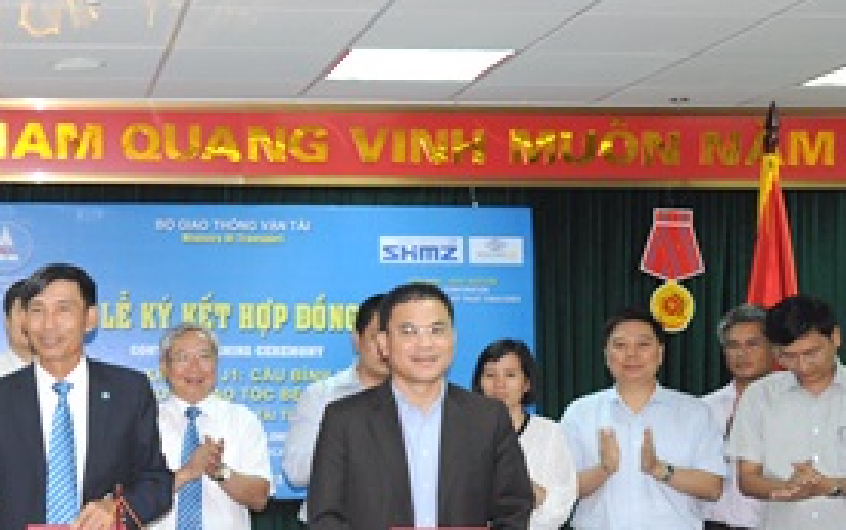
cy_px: 363
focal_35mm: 67
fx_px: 1546
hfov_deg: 29.4
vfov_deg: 19.4
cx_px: 95
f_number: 3.8
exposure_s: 1/60
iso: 500
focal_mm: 22
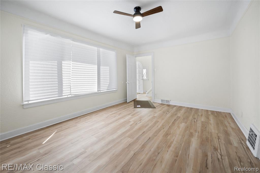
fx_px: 101
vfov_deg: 81.1
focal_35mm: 14
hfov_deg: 104.3
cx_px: 130
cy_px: 86
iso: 100
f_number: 11
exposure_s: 1/5
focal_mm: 14
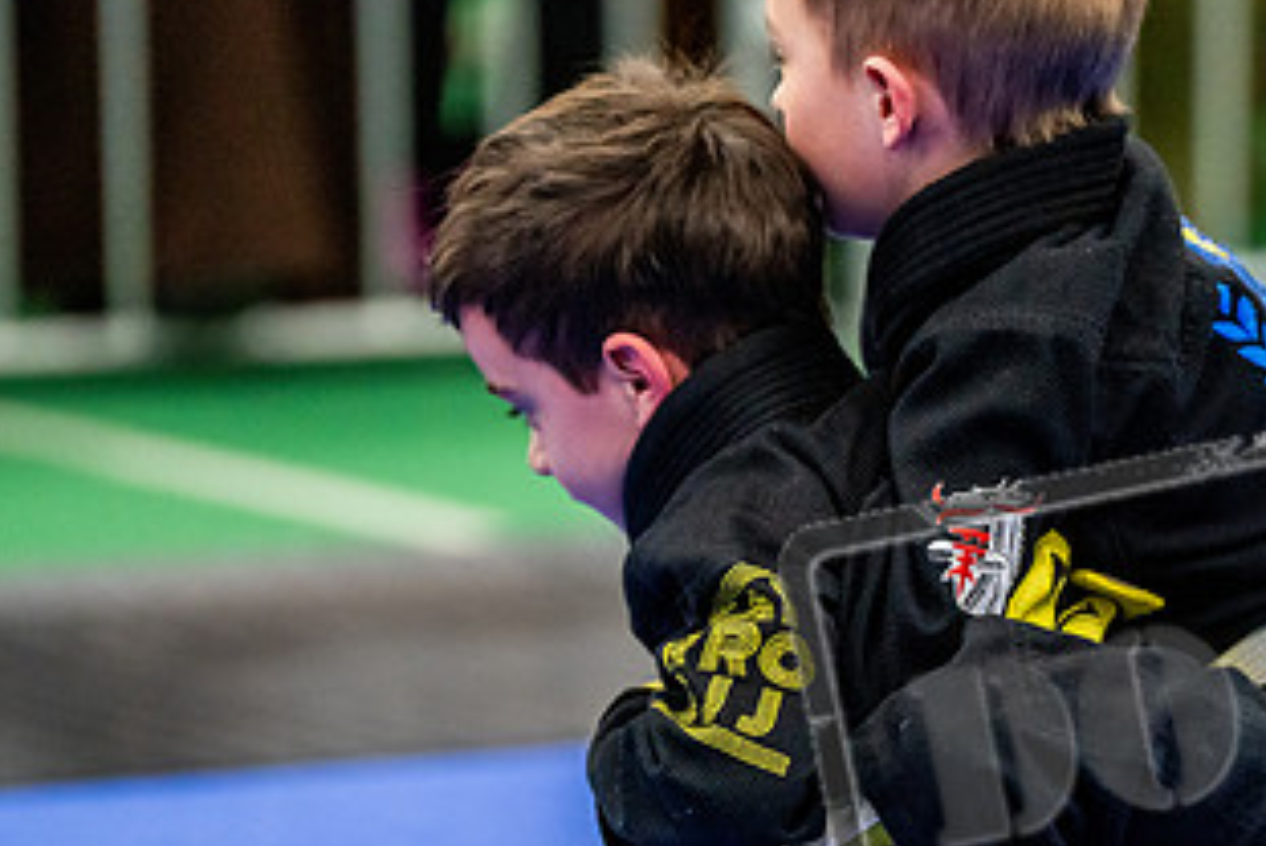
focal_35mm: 373
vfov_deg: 3.7
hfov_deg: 5.5
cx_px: 790
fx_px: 13129
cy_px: 596
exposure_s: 1/500
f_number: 2.8
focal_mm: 200
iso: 5000
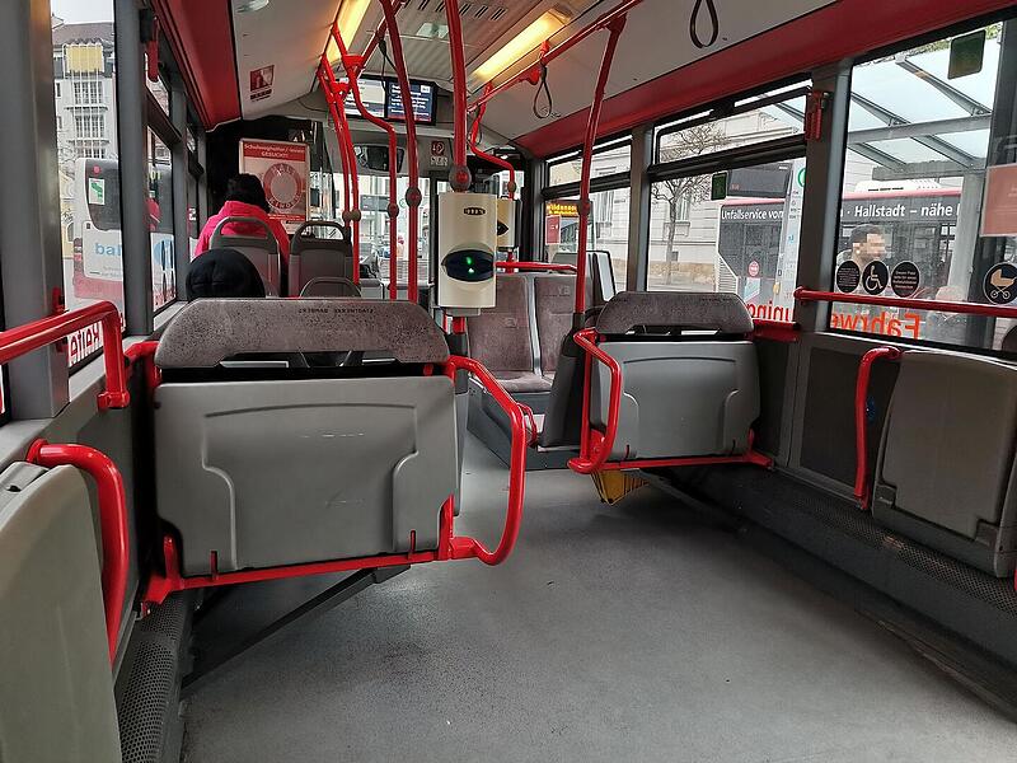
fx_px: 764
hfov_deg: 67.3
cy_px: 382
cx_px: 508
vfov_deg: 53.1
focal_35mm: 26
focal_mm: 4.75
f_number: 1.8
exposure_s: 1/100
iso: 320
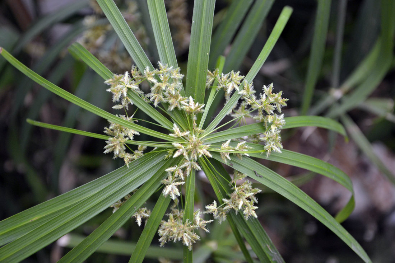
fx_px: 1086
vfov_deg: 13.8
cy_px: 132
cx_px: 198
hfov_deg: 20.6
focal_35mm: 99
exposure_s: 1/60
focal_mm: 66
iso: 560
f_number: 5.3
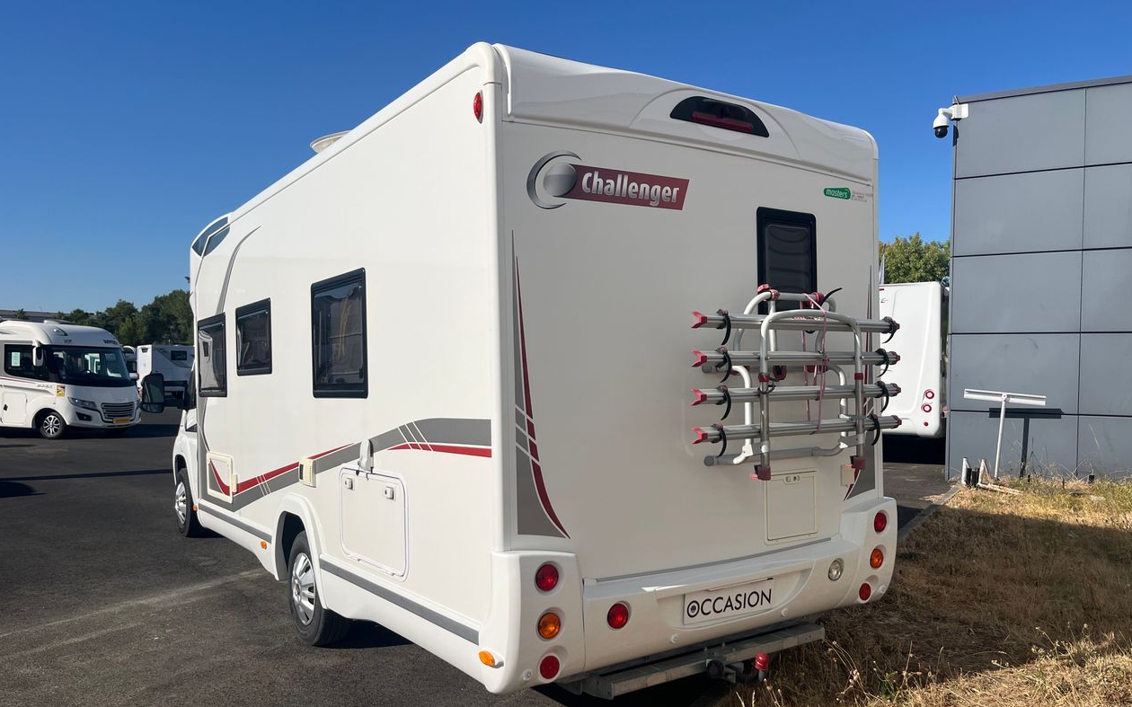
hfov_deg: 66.5
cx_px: 572
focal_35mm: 28
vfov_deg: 44.5
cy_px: 381
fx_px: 864
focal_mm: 5.1
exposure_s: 1/8403
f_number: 1.6
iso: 50
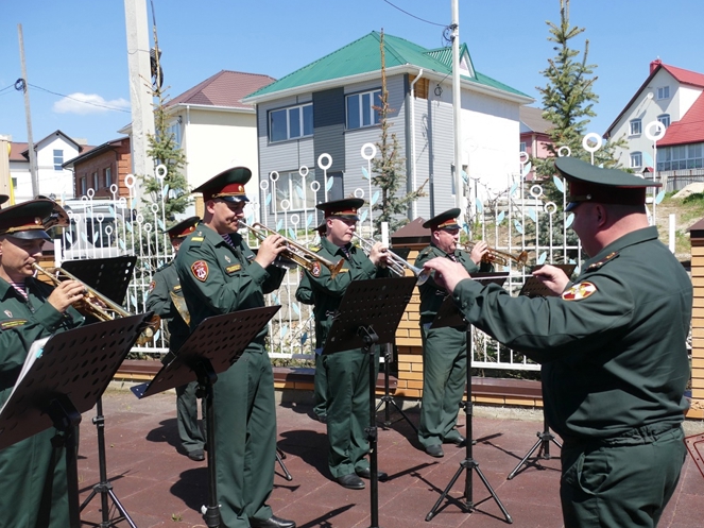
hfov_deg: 50.0
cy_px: 265
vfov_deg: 38.7
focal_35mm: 37
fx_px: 752
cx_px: 392
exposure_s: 1/1300
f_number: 3.1
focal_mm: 12.38
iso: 125
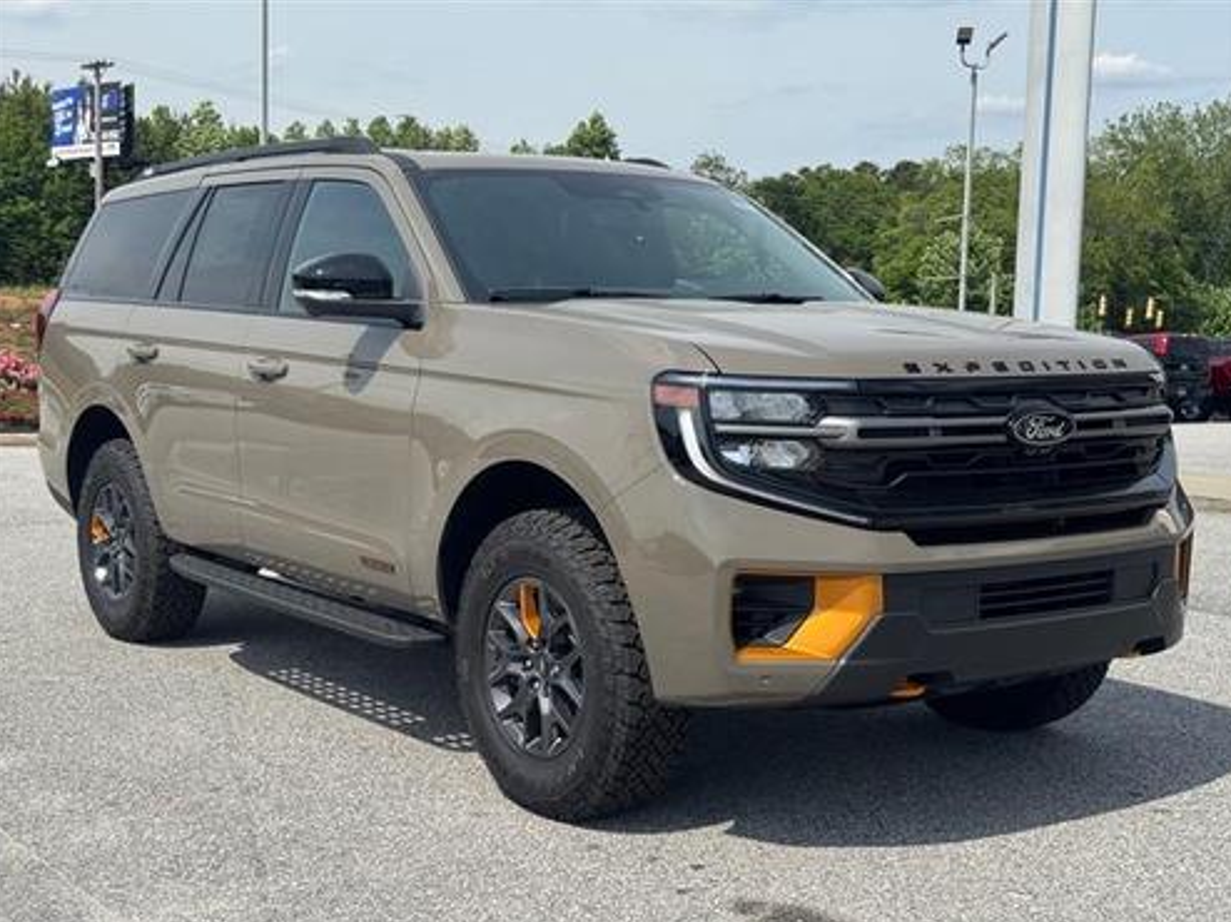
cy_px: 468
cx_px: 618
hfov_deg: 38.9
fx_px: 1742
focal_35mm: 49
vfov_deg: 29.7
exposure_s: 1/4310
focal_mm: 6.76
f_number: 1.78
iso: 64
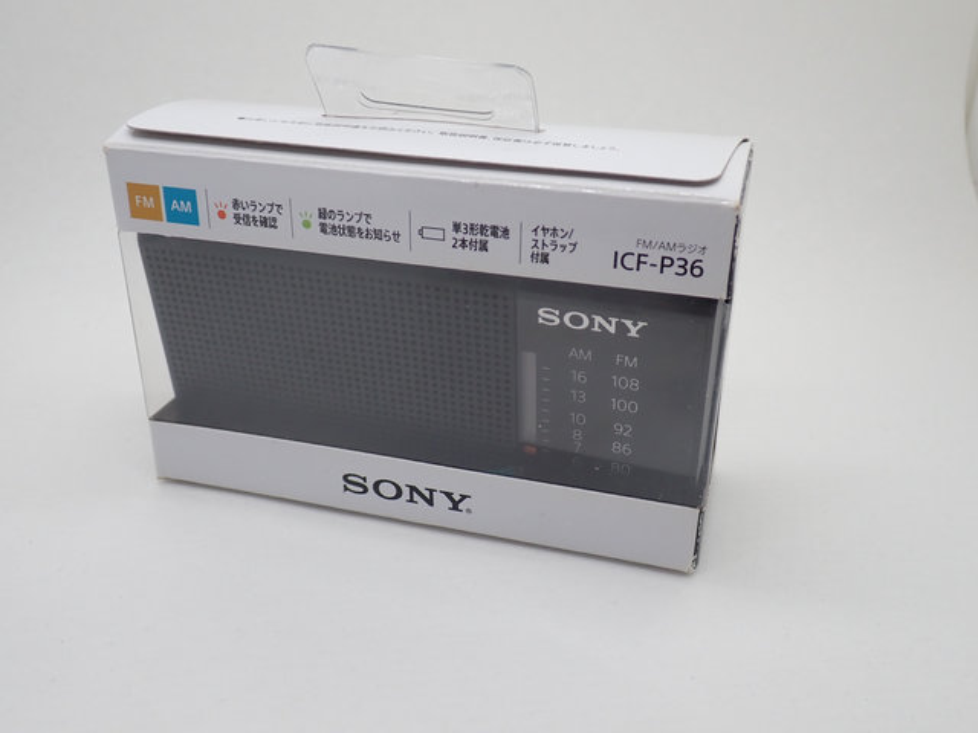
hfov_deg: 51.4
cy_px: 366
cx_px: 489
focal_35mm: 36
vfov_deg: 39.7
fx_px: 1017
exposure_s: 1/80
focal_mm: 6.37
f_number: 2.5
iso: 160
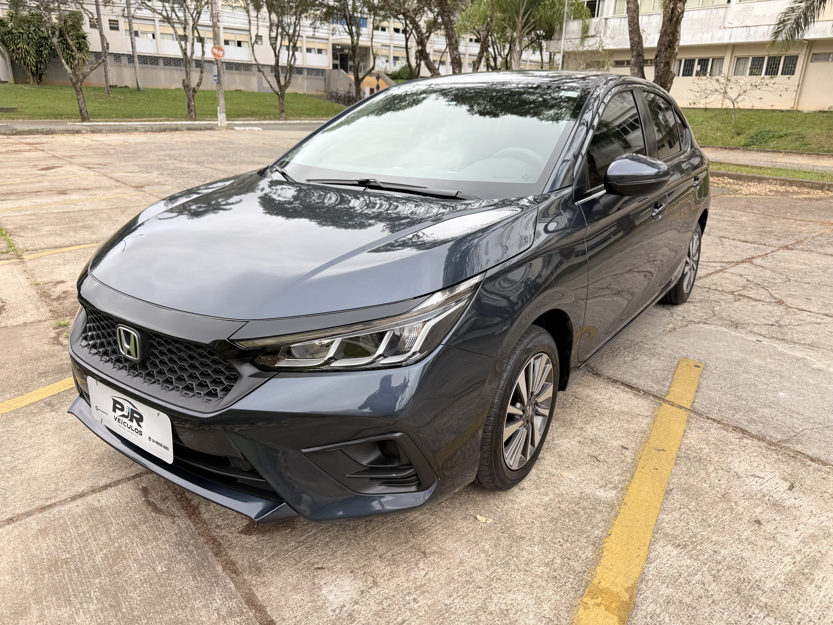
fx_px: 578
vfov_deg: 56.8
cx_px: 416
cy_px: 312
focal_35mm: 24
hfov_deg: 71.6
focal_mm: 6.76
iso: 80
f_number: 1.78
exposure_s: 1/307
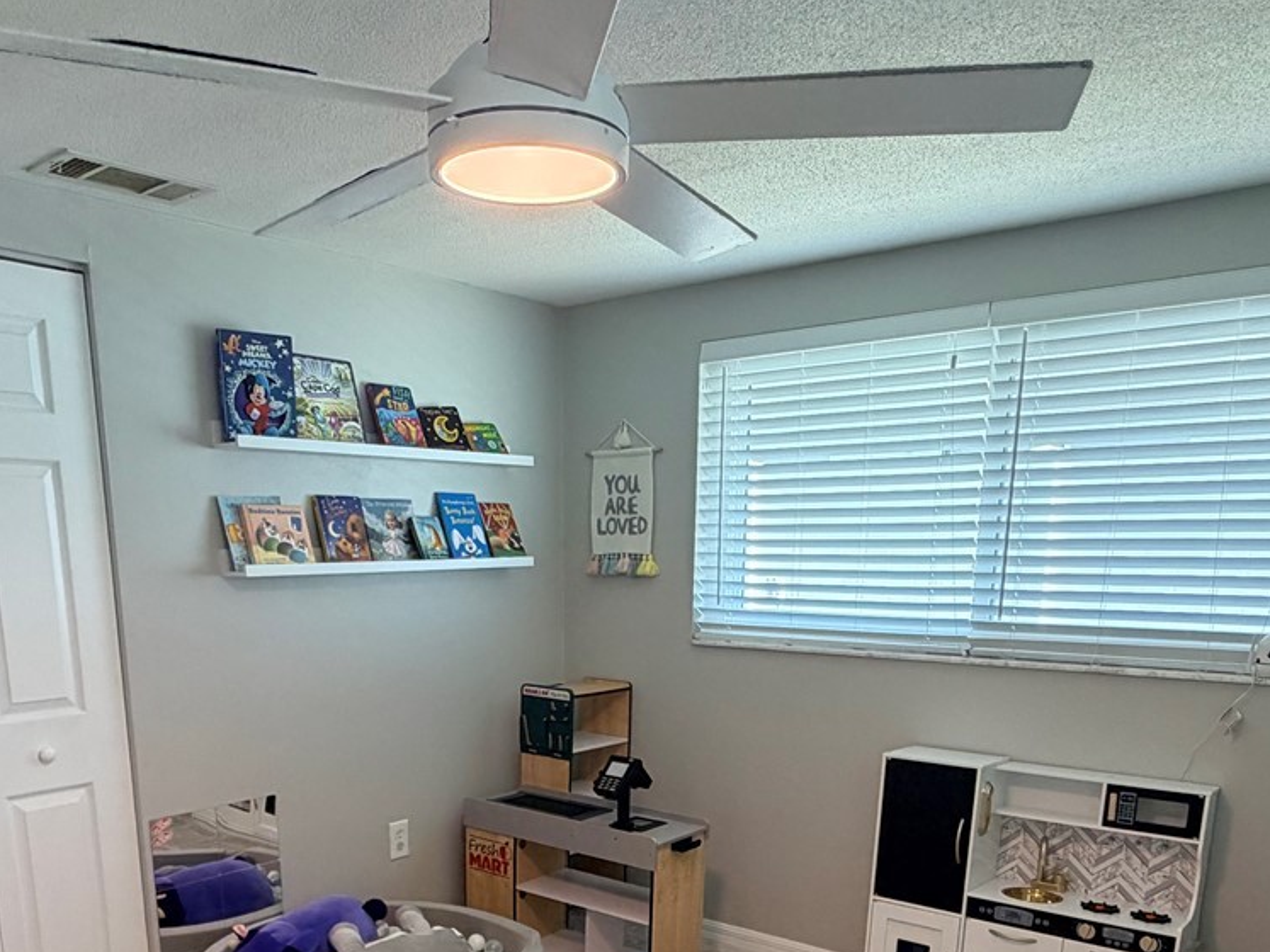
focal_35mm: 30
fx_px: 1100
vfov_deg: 44.0
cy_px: 796
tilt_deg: -12.6
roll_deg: -0.1
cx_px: 568
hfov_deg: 59.8
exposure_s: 1/120
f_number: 2.2
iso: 250
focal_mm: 2.22
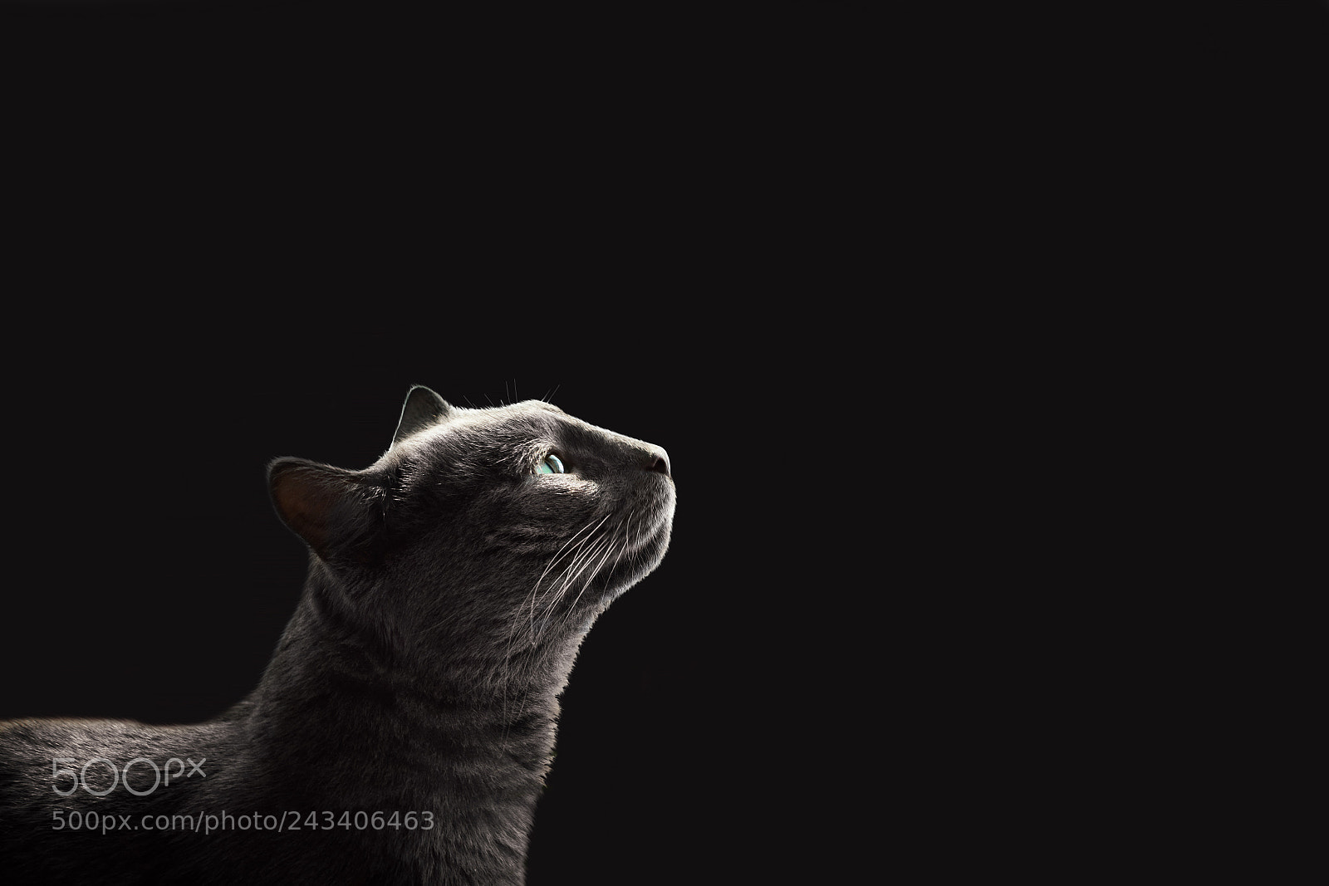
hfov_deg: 37.8
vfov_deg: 25.8
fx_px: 1938
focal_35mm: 52
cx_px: 664
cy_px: 443
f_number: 6.3
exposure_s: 1/80
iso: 200
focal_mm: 35
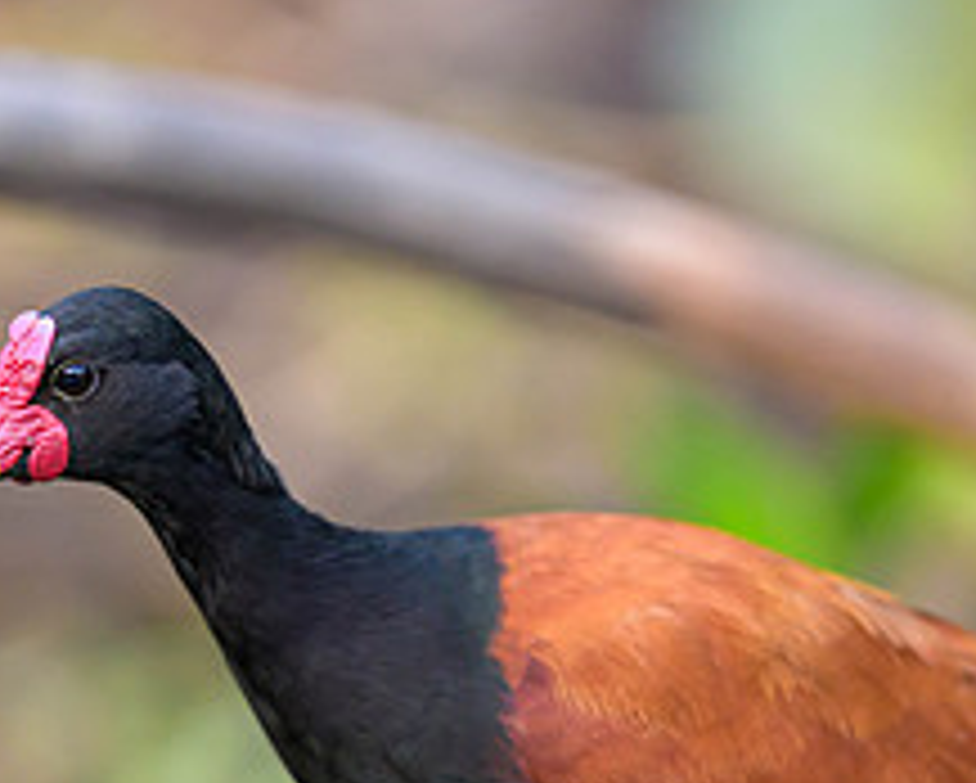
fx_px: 34318
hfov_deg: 1.6
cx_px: 499
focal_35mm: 1187
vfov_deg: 1.3
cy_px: 663
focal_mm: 400
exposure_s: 1/1600
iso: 900
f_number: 2.8
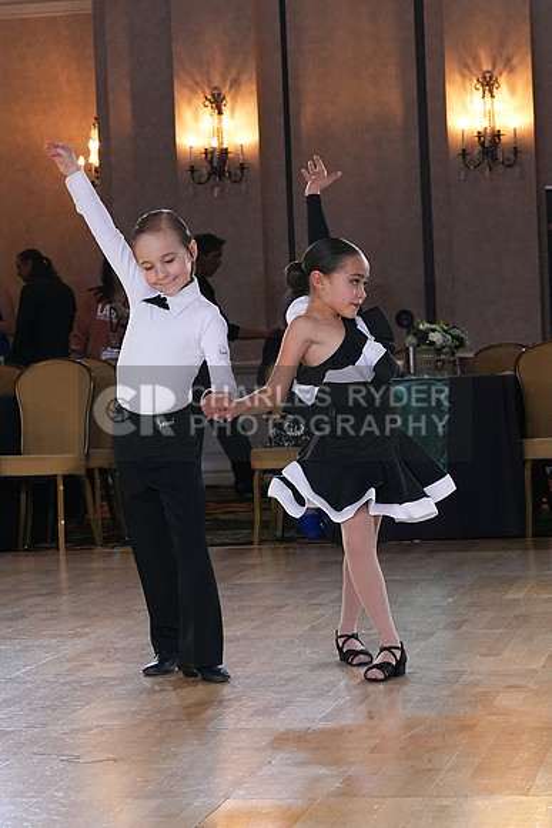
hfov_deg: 12.6
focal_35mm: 109
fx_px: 2505
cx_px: 276
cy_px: 414
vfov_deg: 18.8
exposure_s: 1/200
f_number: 8
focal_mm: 73
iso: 5000
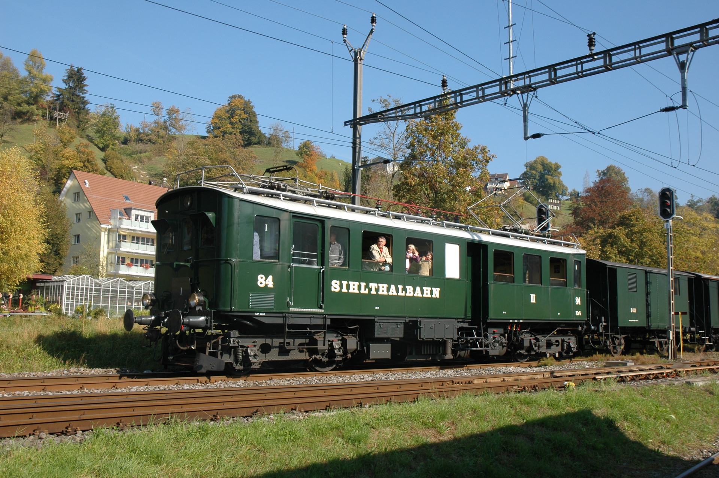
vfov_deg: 35.4
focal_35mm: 38
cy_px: 239
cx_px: 360
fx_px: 748
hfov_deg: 51.3
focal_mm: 25
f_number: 9
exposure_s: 1/320
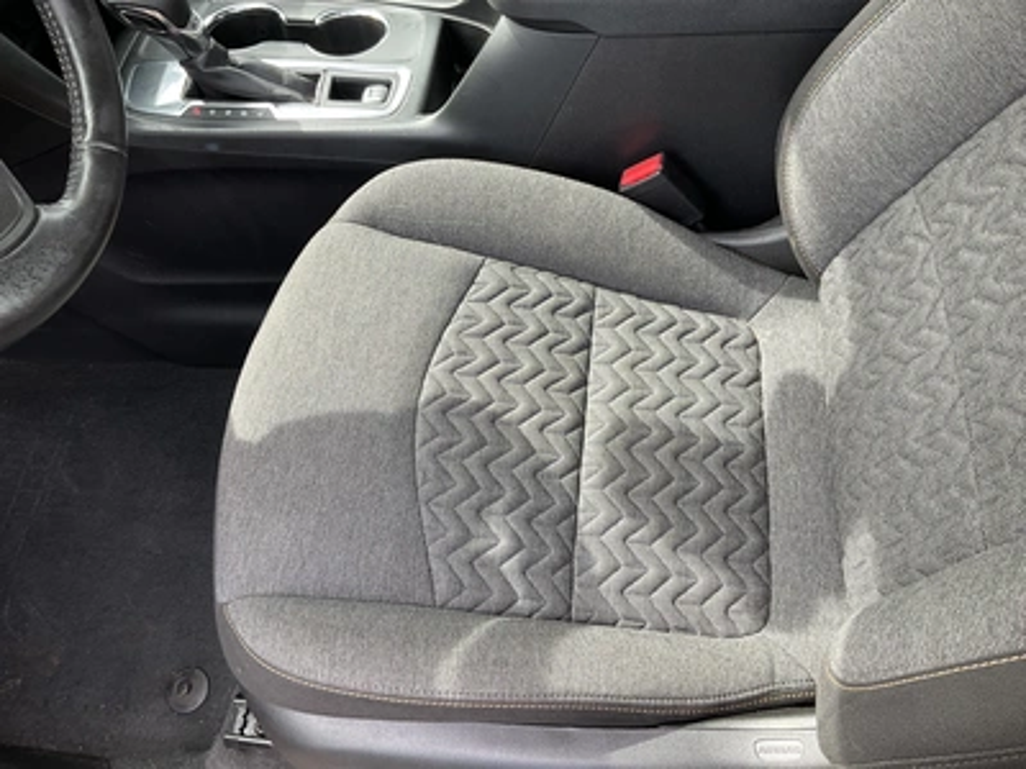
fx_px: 860
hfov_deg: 61.7
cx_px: 513
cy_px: 384
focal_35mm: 29
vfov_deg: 48.2
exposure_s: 1/122
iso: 32
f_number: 1.8
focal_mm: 3
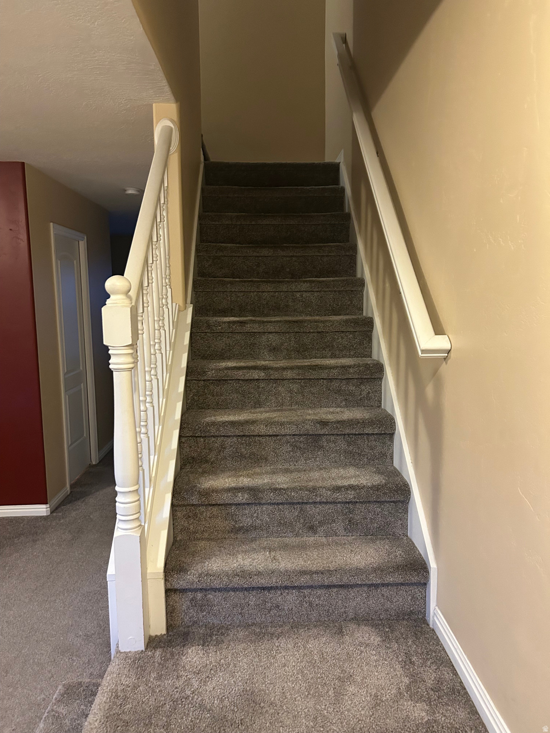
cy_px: 366
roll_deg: -0.1
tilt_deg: -9.2
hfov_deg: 53.1
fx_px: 551
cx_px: 275
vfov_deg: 67.3
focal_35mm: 26
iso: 500
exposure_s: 1/40
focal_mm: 5.7
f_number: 1.5
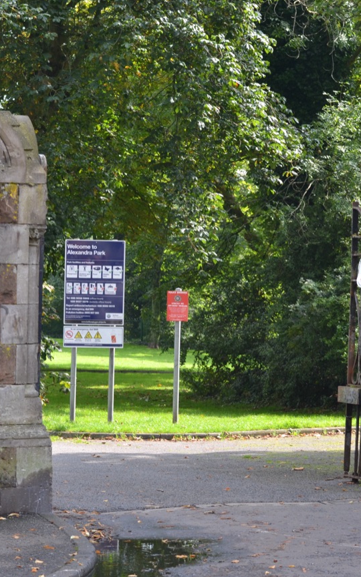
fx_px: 1810
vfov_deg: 18.1
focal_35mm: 115
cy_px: 288
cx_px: 248
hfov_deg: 11.4
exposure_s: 1/125
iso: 160
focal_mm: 50
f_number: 5.6
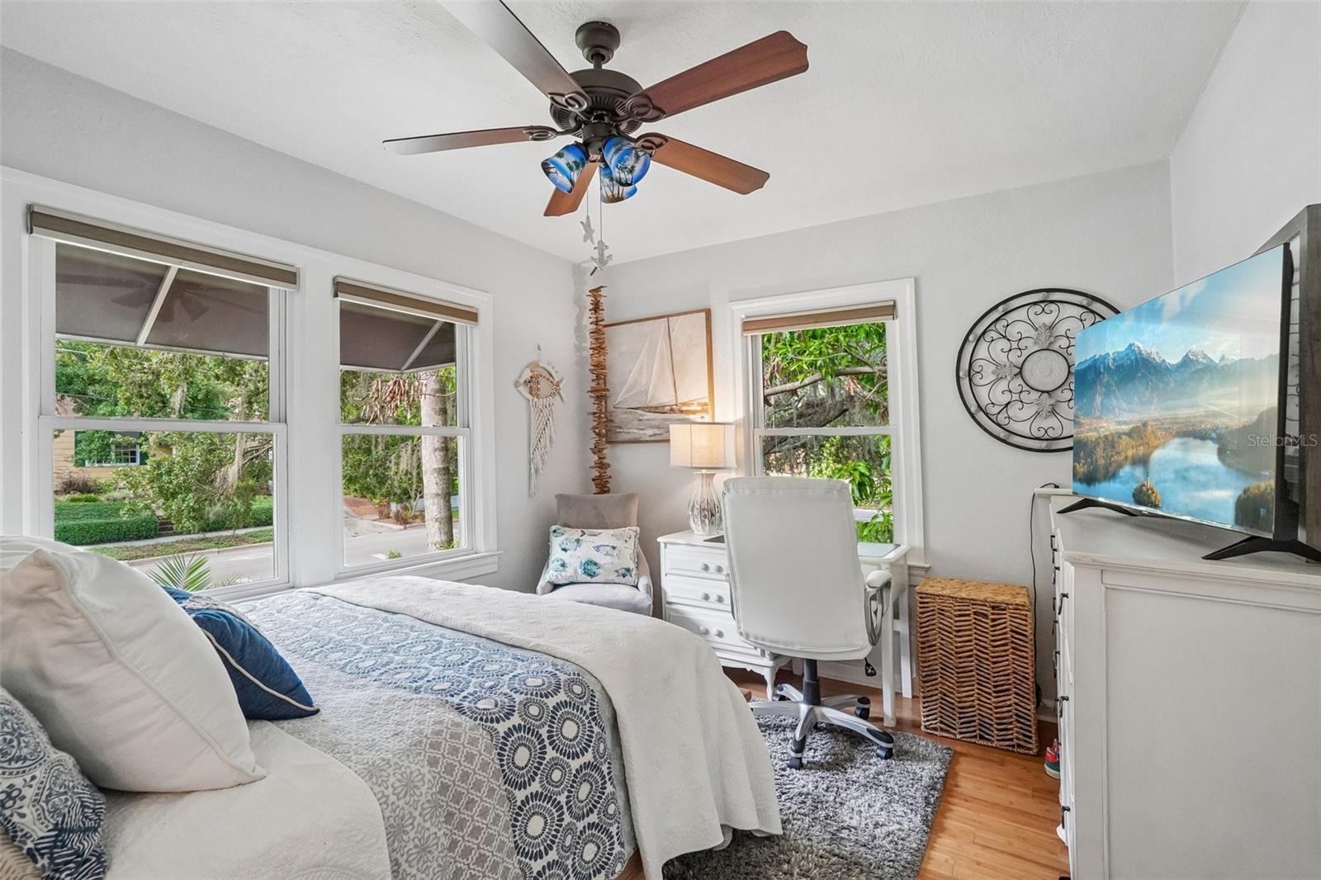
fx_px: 550
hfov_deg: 100.4
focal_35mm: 15
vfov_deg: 77.3
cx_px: 660
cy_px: 440
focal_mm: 10
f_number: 8
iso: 1000
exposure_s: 1/30
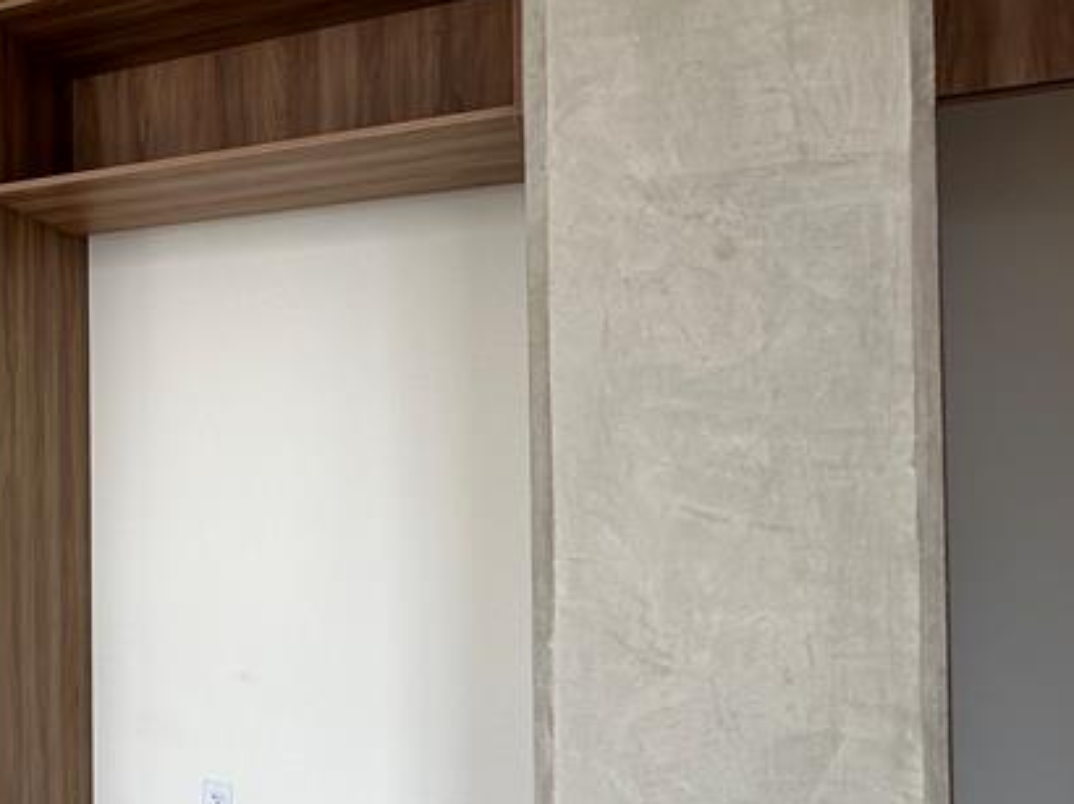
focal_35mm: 35
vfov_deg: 40.6
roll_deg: +0.1
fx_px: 1085
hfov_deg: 41.6
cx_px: -115
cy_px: 435
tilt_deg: +1.6
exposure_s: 1/287
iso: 40
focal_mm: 2.22
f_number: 2.2
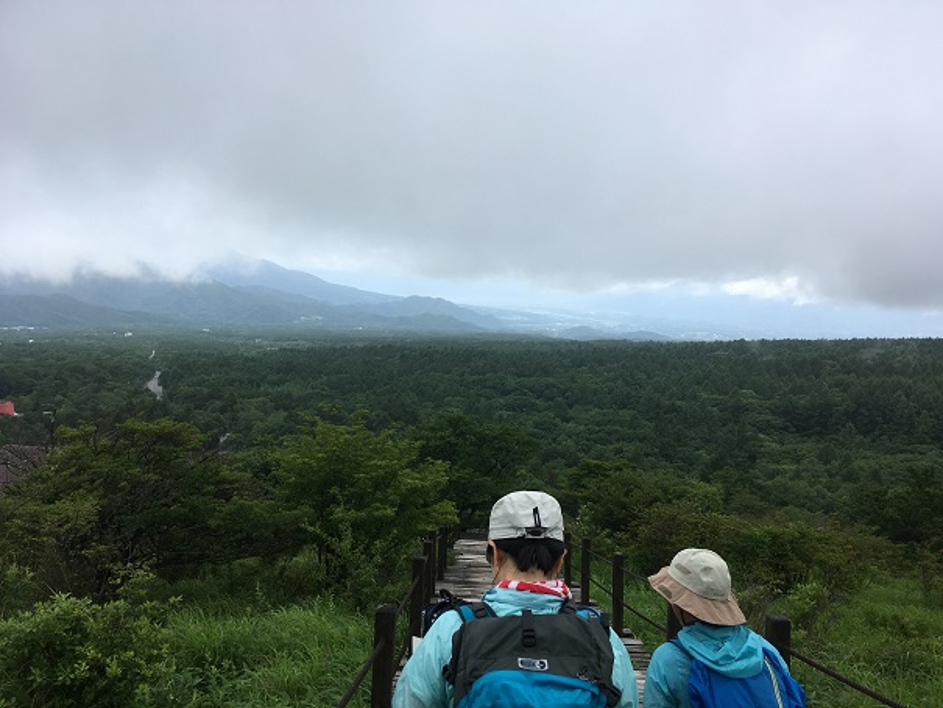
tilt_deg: -7.0
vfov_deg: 48.2
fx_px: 790
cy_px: 354
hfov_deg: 61.6
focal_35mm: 29
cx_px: 472
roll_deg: -2.0
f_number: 2.2
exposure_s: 1/354
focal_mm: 4.15
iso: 25
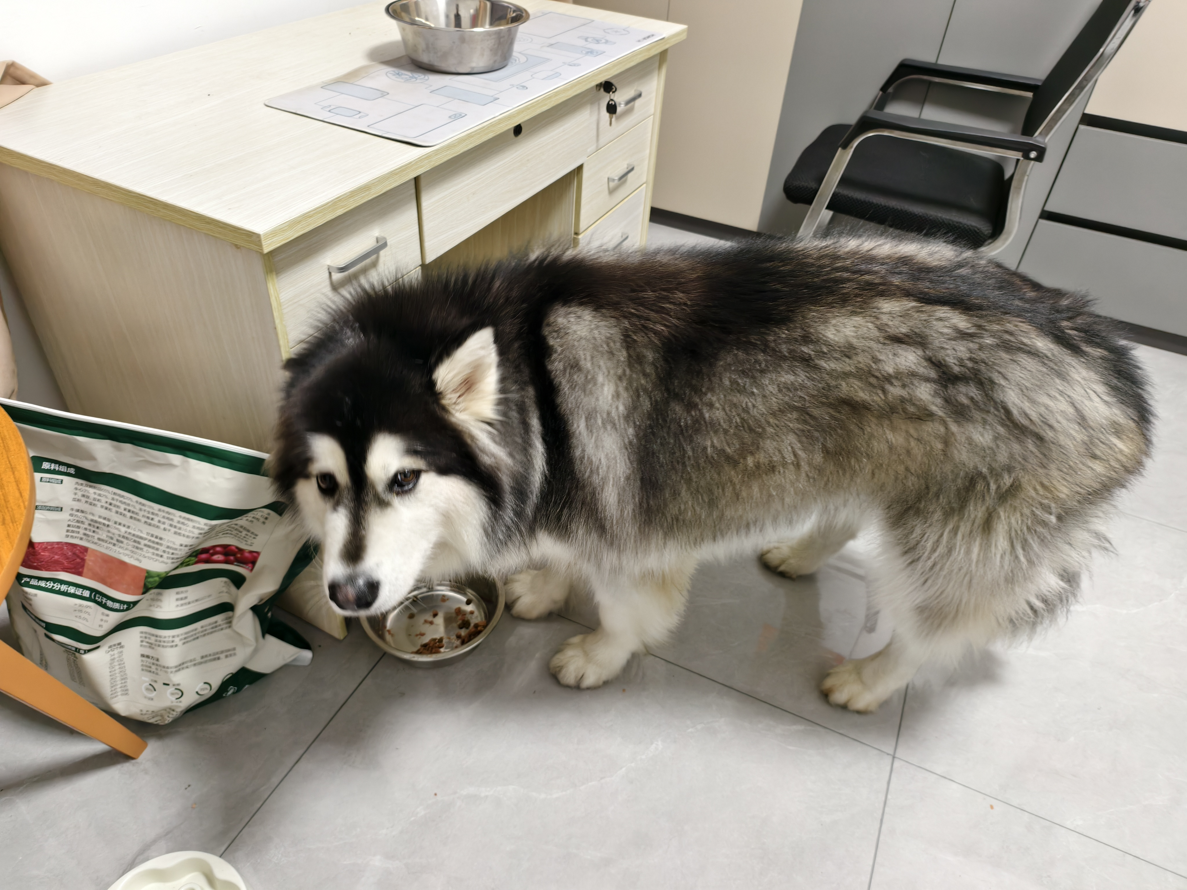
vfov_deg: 58.9
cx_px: 594
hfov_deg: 73.9
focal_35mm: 23
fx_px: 789
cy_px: 445
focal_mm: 6.54
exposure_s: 1/50
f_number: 1.57
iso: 267
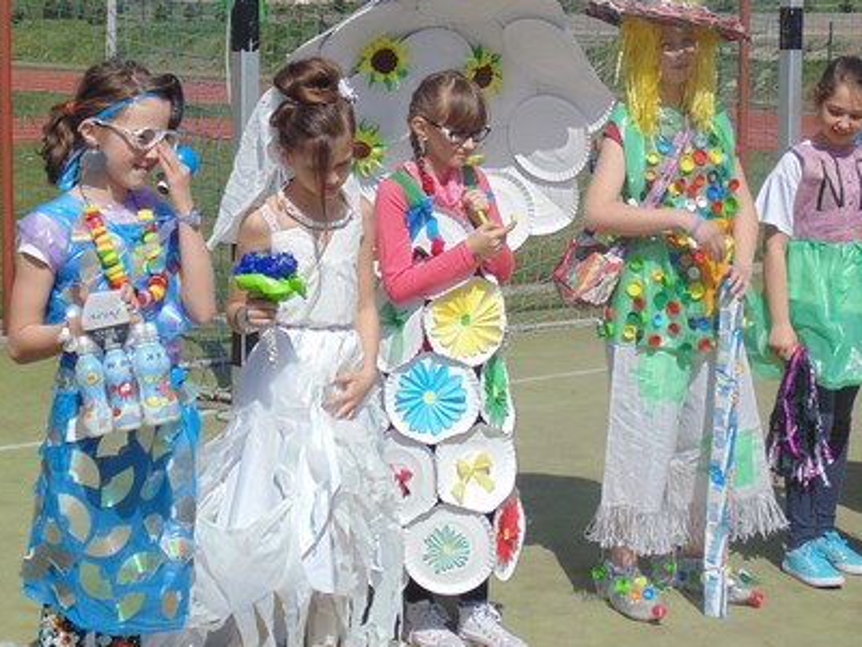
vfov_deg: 18.0
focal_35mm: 82
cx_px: 399
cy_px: 246
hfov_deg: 23.8
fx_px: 2042
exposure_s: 1/160
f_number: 11.3
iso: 80
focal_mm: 7.4
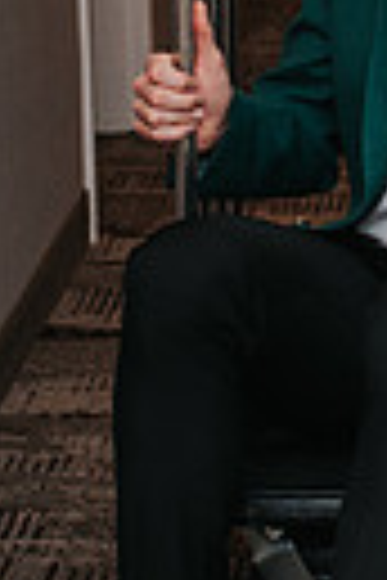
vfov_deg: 11.1
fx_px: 2983
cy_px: 141
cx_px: 463
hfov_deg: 7.4
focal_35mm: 185
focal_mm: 35
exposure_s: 1/200
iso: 800
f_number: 2.8
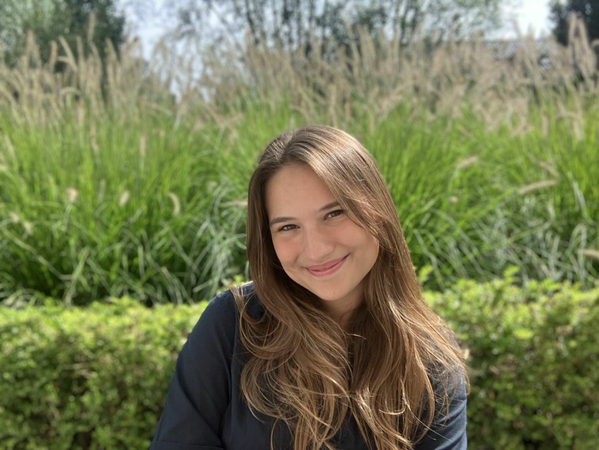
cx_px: 300
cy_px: 225
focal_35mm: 32
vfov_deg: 44.2
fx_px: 554
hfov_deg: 56.8
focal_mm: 2.87
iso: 20
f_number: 2.2
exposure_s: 1/296
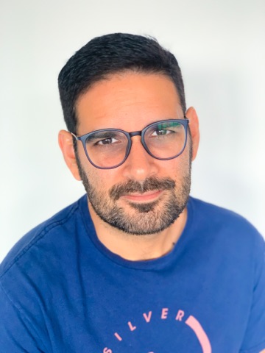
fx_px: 531
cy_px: 176
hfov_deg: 28.0
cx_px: 132
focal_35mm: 52
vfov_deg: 36.8
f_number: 2.4
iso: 125
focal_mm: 6
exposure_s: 1/120
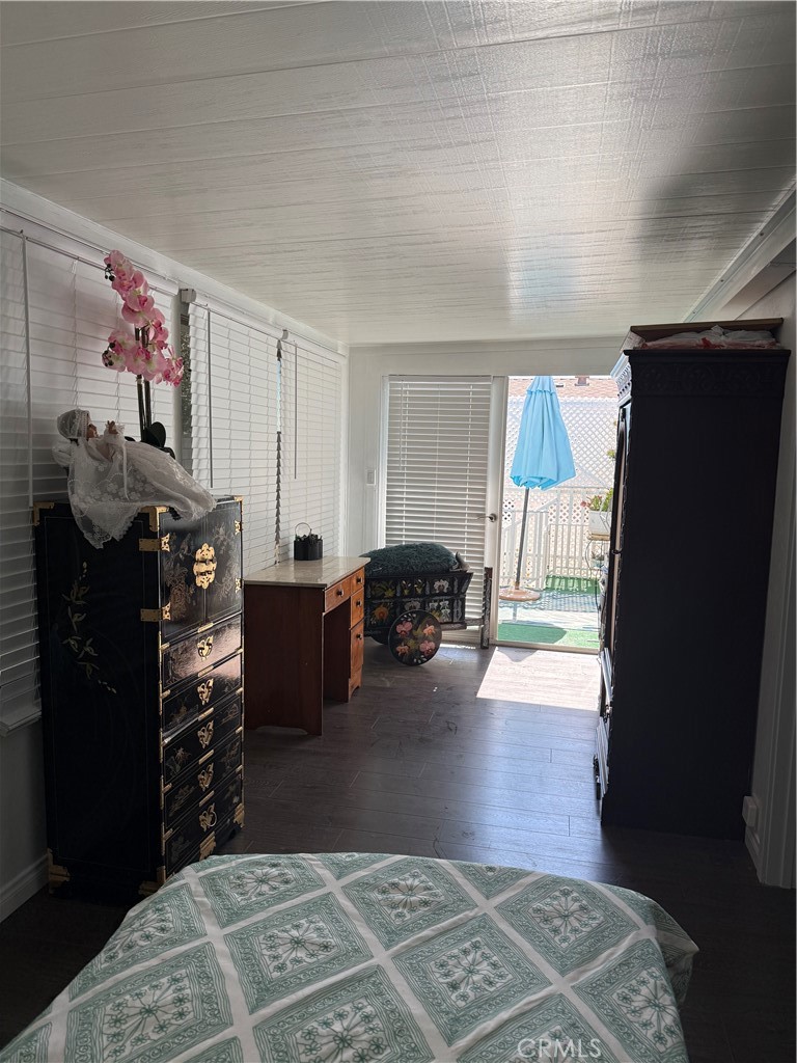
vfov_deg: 71.6
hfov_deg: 56.8
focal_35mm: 24
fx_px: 737
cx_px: 398
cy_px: 532
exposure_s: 1/467
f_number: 1.78
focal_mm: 6.76
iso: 100
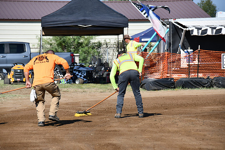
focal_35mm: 232
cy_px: 75
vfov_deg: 5.9
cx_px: 112
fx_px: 1450
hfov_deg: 8.9
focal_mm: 155
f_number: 8
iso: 180
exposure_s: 1/500
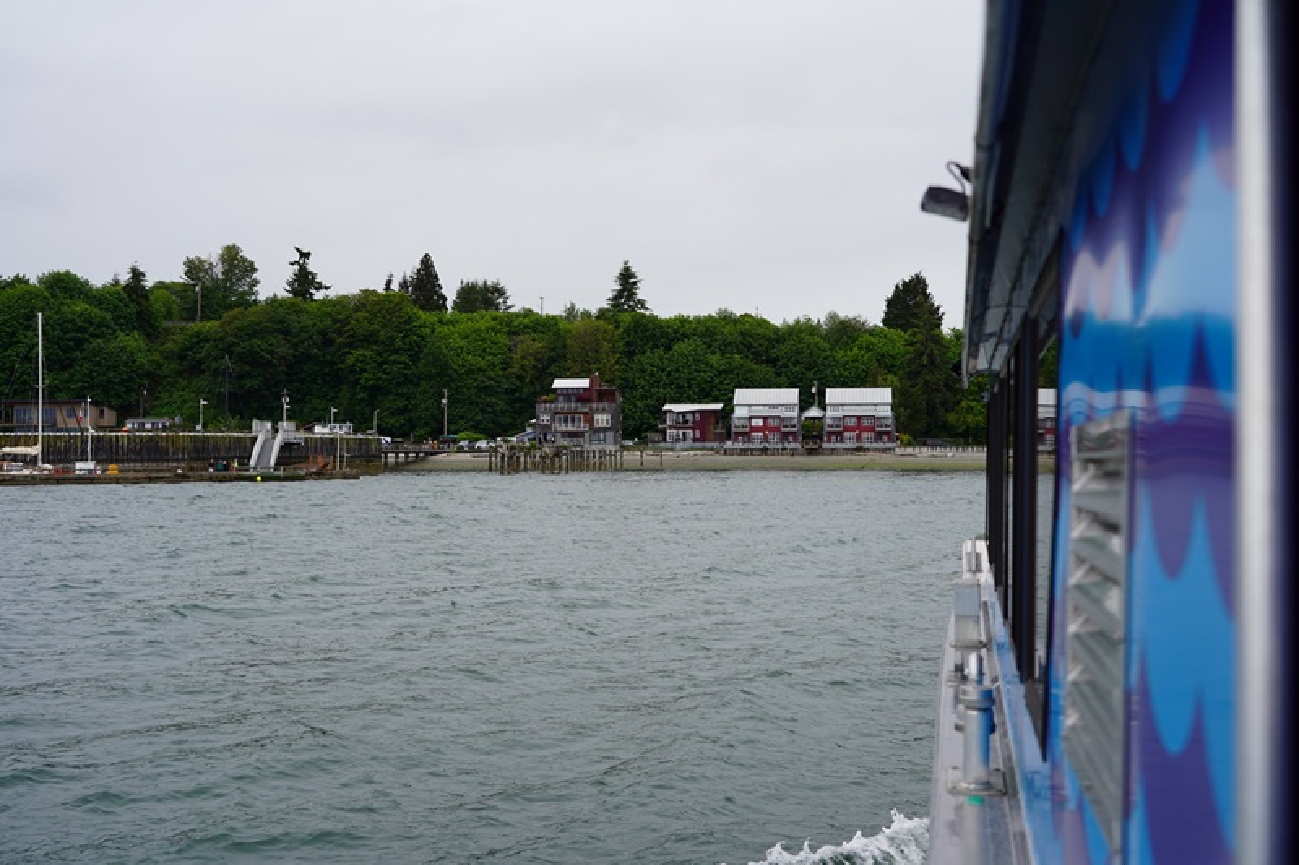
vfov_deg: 32.6
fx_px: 1479
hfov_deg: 47.4
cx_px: 650
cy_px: 432
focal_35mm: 41
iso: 100
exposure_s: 1/400
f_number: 5
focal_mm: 41
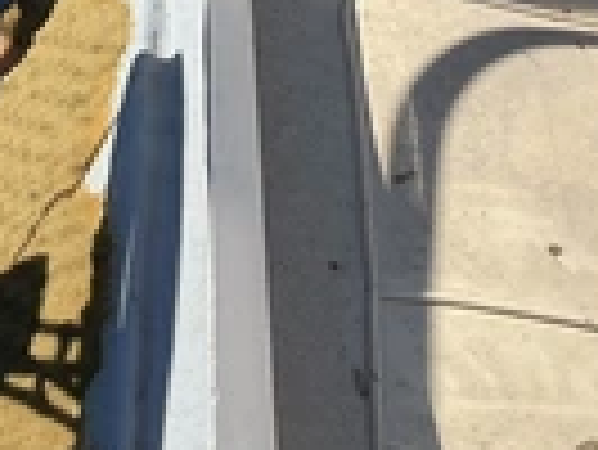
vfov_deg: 16.4
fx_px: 1504
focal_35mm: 87
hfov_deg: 22.4
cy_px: -72
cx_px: 198
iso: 25
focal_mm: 3
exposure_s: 1/1035
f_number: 1.8
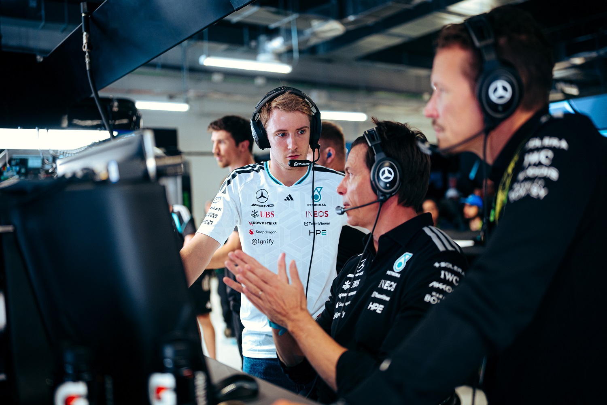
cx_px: 304
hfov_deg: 54.4
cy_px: 202
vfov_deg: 37.9
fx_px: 590
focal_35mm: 35
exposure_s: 1/400
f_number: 1.2
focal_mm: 35
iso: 500
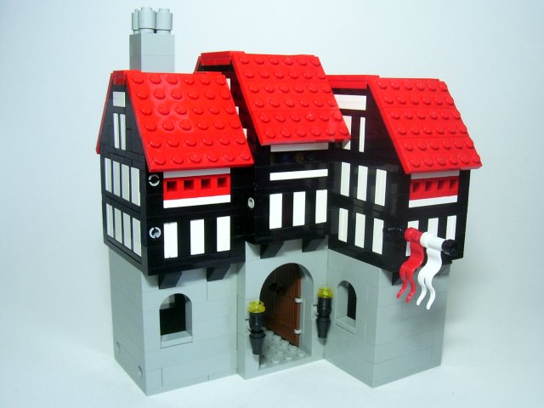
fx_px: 534
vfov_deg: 41.8
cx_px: 272
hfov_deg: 54.0
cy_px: 204
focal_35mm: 34
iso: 160
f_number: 2.7
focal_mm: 5.6
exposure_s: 1/30
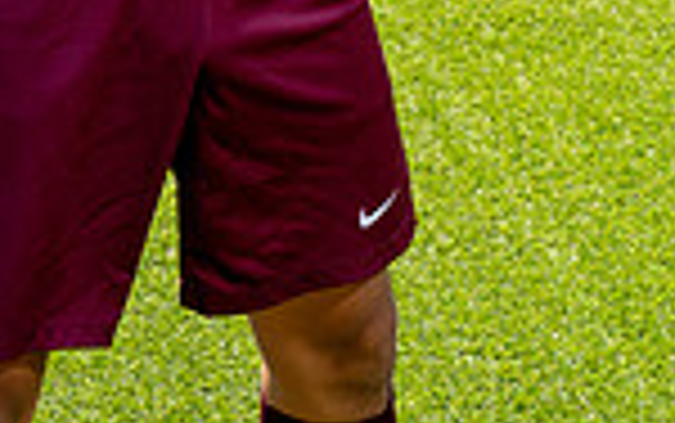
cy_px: -554
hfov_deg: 11.8
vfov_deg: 7.0
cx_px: 238
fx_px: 3259
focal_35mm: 177
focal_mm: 58
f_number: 11
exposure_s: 1/250
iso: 320
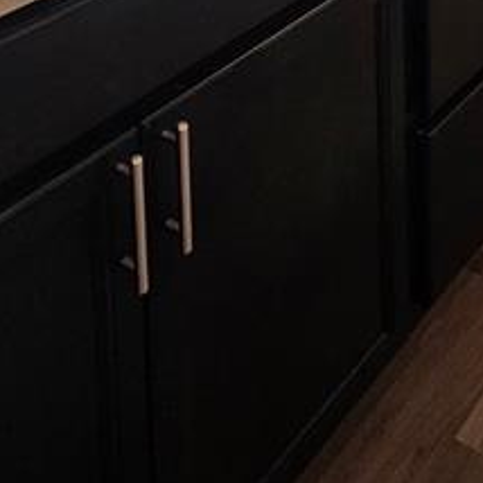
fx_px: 868
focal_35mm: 55
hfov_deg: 28.1
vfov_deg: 21.3
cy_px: -376
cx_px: 539
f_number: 2.2
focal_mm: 2.2
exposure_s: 1/60
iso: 80
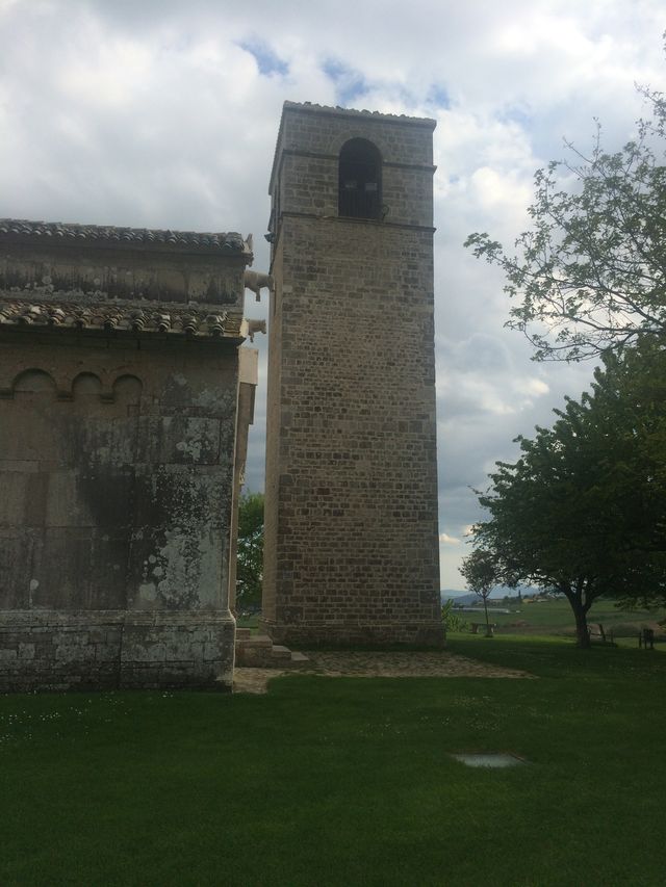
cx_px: 333
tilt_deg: +11.2
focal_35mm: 29
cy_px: 444
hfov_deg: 48.2
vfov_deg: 61.7
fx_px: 744
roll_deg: +0.9
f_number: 2.2
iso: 32
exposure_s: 1/3165
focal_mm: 4.15
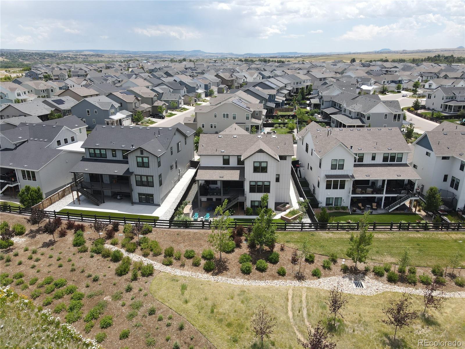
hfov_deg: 71.6
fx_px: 322
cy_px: 174
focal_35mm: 24
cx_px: 232
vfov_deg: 56.8
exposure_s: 1/500
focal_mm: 4.5
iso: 100
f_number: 2.8
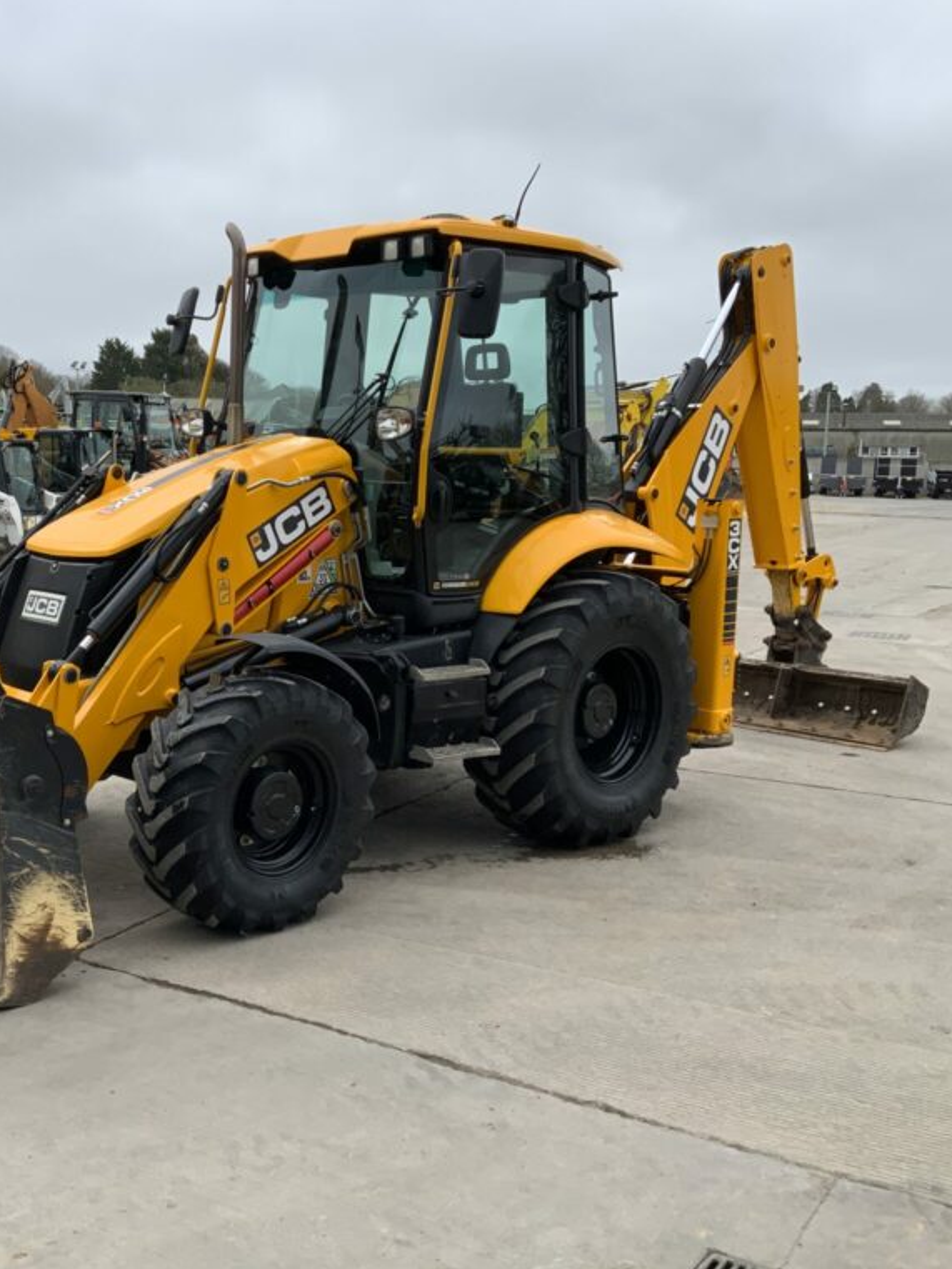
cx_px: 287
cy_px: 632
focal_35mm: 39
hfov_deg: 36.3
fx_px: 1430
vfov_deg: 47.9
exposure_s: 1/912
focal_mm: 3
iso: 16
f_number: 1.8
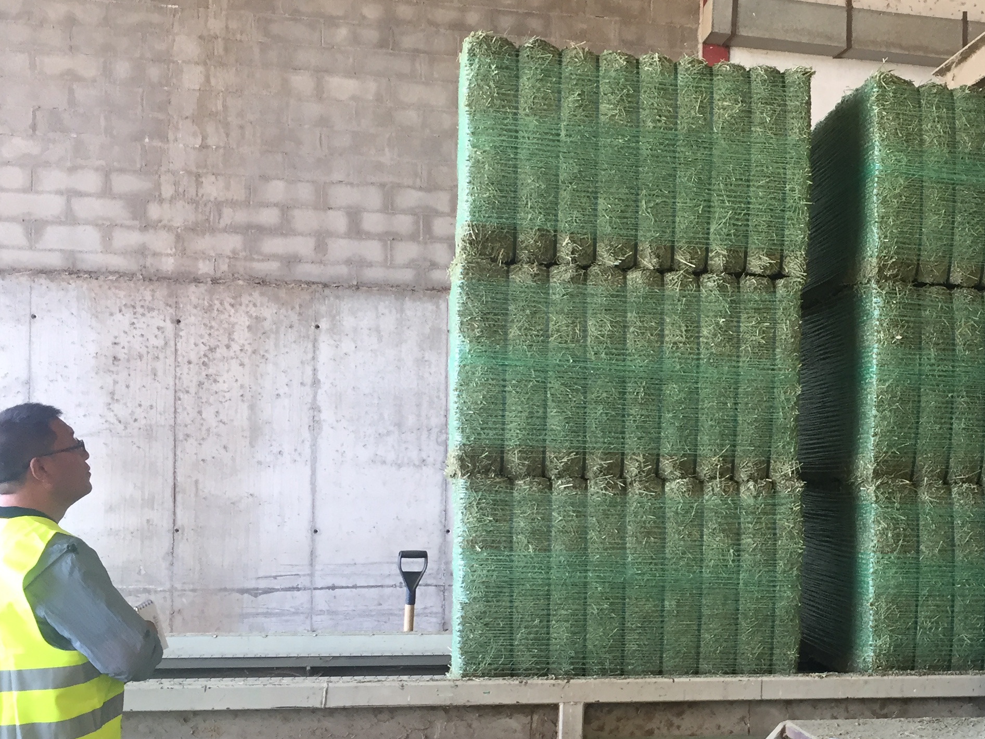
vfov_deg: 29.0
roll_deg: -2.4
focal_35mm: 50
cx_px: 783
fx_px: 1423
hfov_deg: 36.9
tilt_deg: +1.0
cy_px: 476
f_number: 2.2
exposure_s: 1/33
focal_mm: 4.15
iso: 32
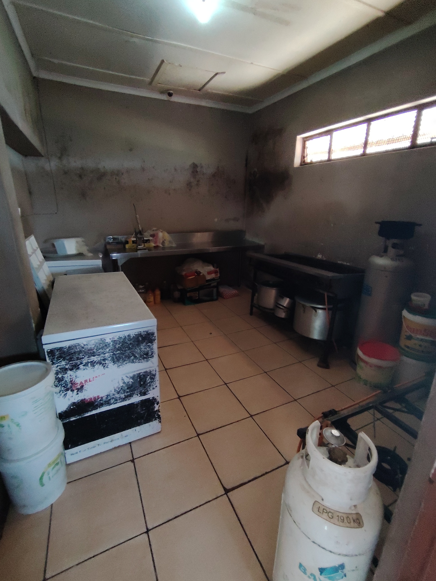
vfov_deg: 91.0
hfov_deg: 74.7
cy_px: 290
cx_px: 218
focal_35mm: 17
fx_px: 285
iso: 730
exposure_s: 1/20
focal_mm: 1.42
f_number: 2.2
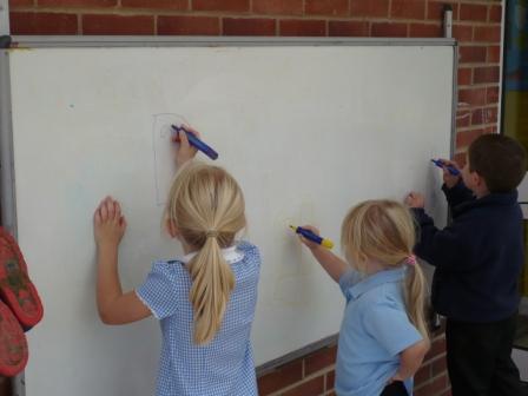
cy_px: 198
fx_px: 961
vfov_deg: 23.3
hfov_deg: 30.7
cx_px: 264
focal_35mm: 63
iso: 100
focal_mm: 10.4
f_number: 3.8
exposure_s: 1/250
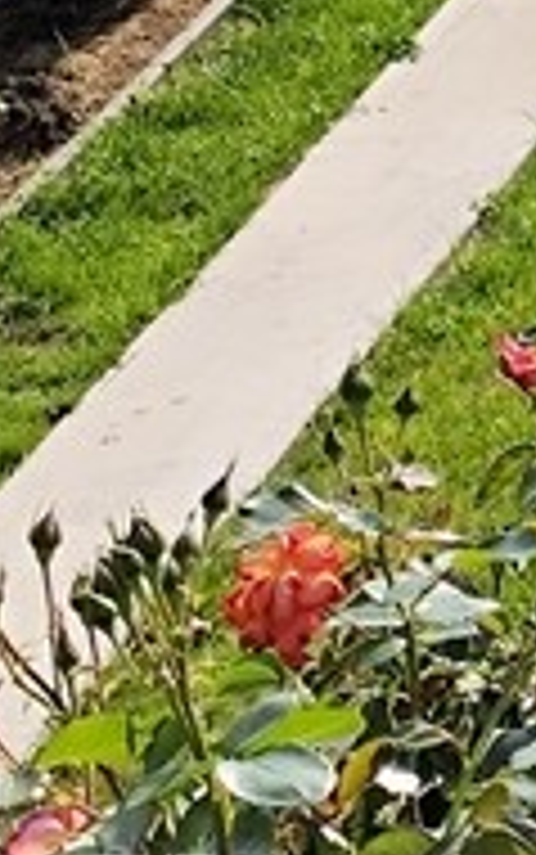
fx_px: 6138
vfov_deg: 7.7
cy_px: -702
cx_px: 1676
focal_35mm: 263
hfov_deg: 4.8
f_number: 1.65
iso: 50
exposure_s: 1/1530
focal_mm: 6.19
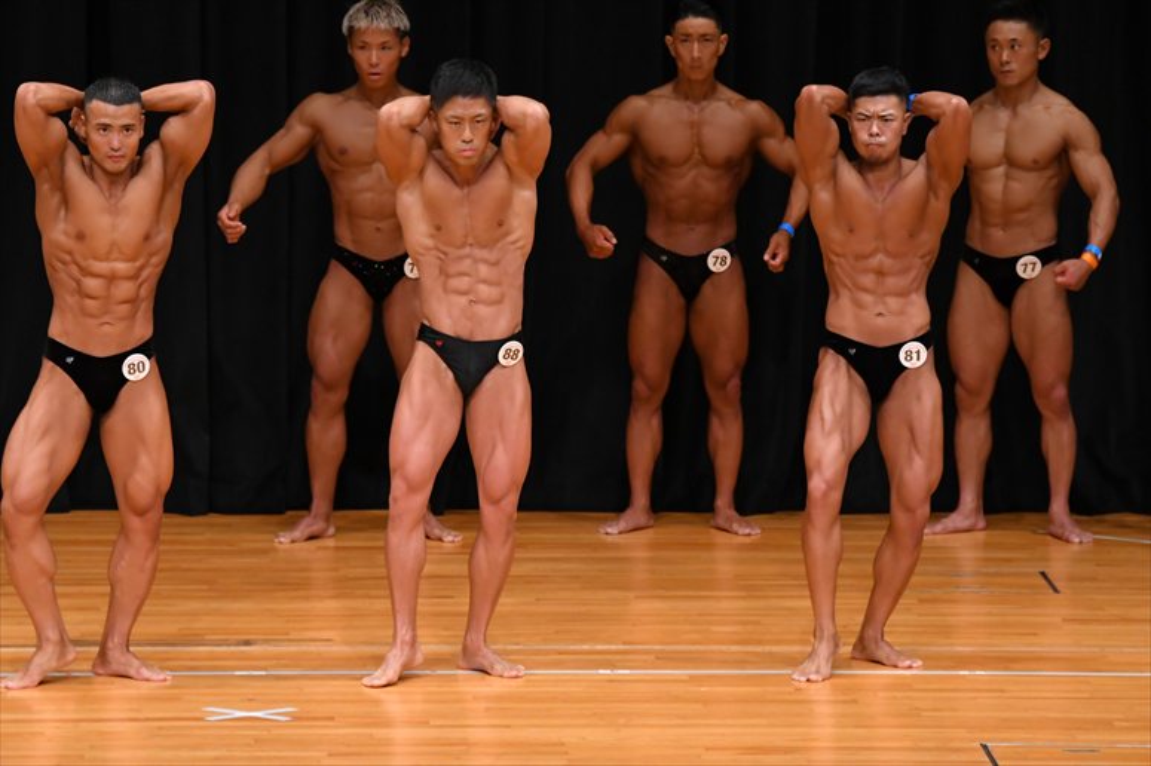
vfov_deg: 5.1
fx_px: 8628
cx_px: 576
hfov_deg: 7.6
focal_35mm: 270
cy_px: 383
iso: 3200
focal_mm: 180
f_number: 5.6
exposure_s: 1/400
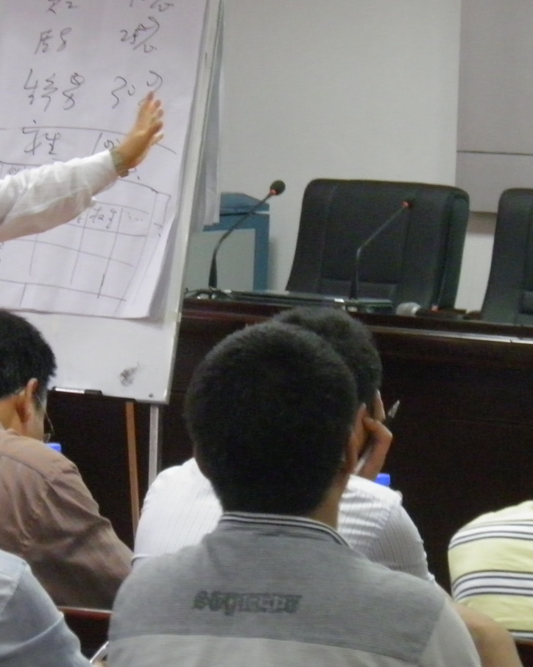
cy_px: 128
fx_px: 4358
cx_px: 205
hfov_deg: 7.0
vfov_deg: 8.7
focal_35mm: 221
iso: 400
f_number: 4
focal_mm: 17.1
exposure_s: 1/15
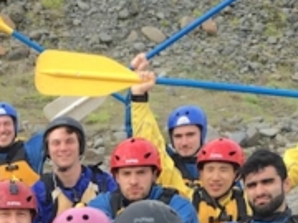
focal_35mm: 113
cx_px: -15
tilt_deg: -20.0
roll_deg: -0.7
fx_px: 973
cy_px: 374
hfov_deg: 17.0
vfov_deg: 12.2
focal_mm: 4.15
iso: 25
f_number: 2.2
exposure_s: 1/487
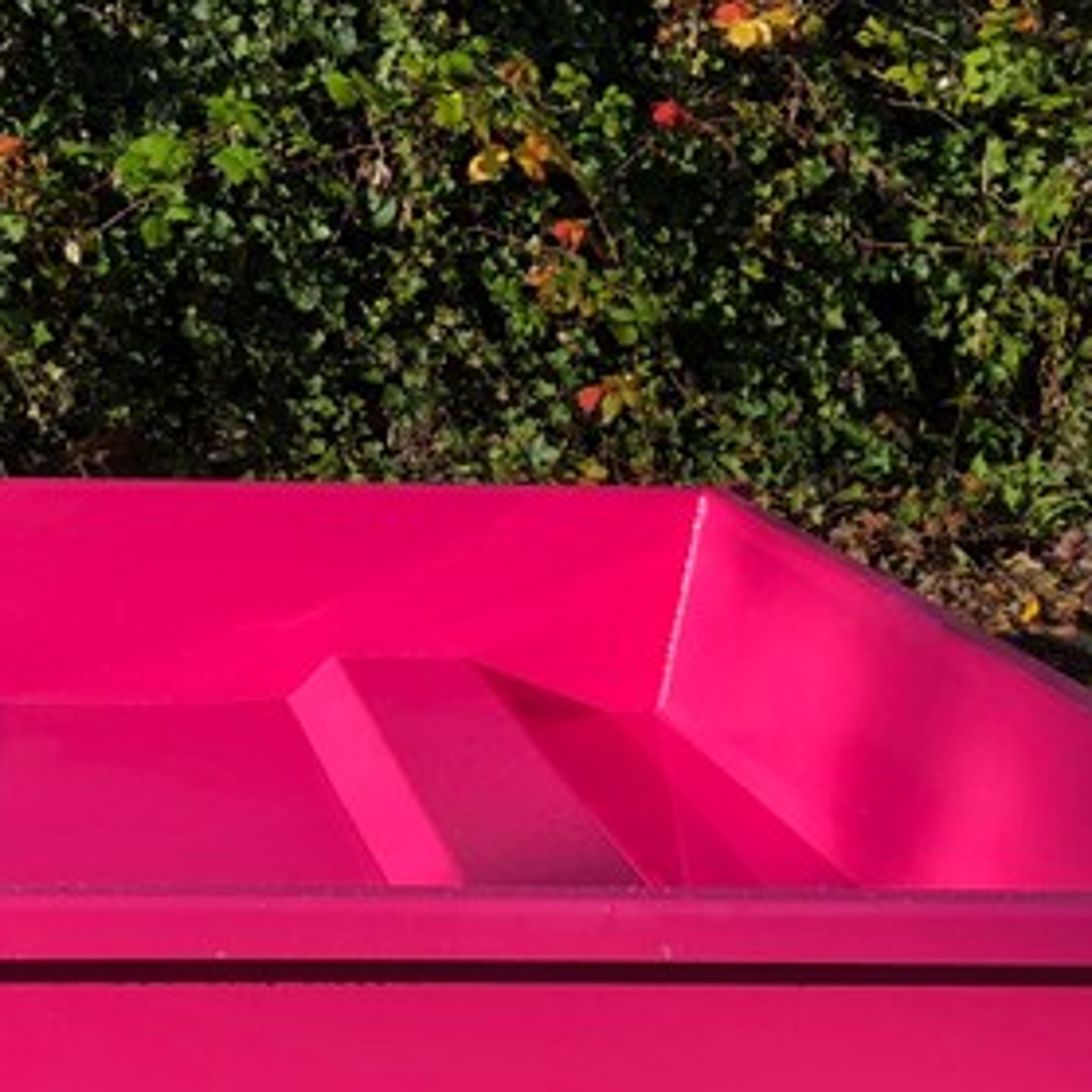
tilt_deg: -11.4
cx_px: 110
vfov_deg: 24.3
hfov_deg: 23.7
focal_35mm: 71
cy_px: 642
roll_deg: +0.6
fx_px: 2534
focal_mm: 3.99
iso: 20
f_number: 1.8
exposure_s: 1/539
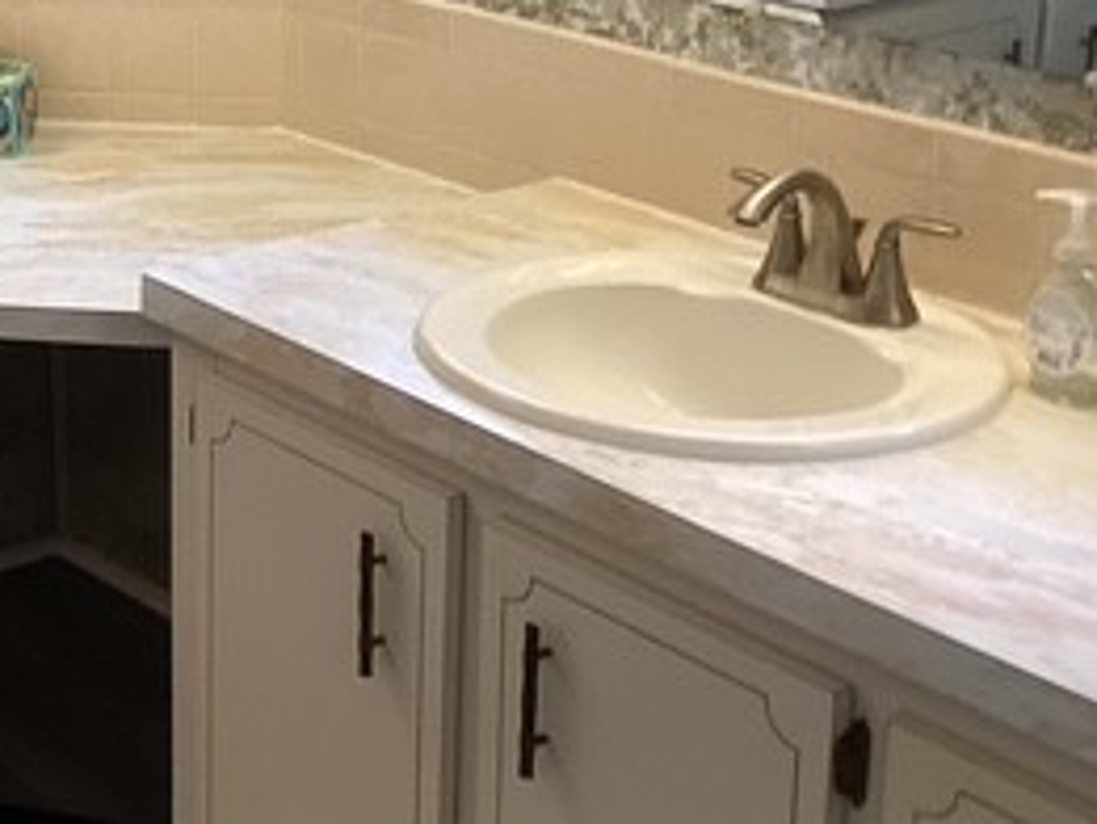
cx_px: -29
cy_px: 156
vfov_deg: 19.2
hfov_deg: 24.4
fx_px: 2410
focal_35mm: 76
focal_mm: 3.3
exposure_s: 1/50
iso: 125
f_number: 2.4
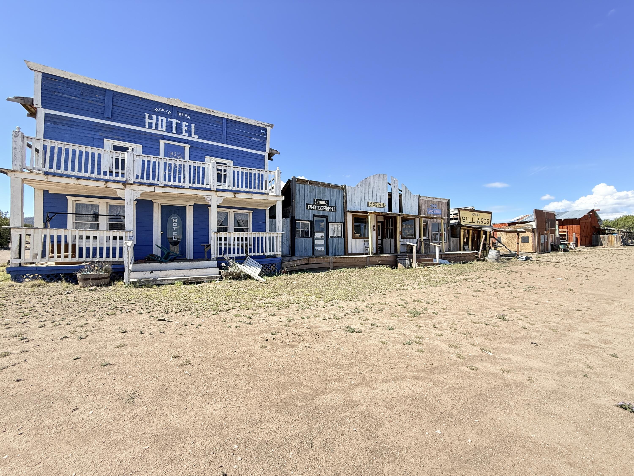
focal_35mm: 14
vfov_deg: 85.7
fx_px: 256
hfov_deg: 102.1
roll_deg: -0.3
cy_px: 238
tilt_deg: +3.1
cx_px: 317
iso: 64
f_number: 2.2
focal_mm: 2.22
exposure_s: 1/506
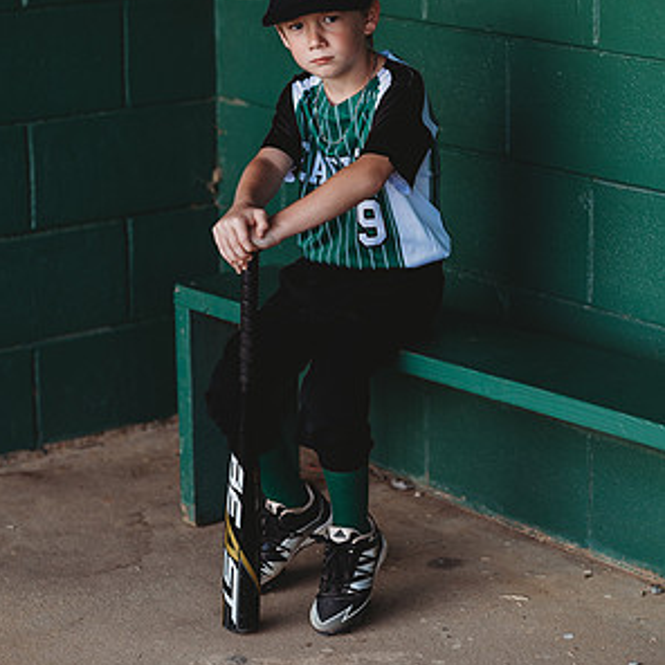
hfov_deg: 15.8
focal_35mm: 110
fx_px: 2391
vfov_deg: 15.8
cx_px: 330
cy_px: 200
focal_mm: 85
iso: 320
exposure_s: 1/400
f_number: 2.8
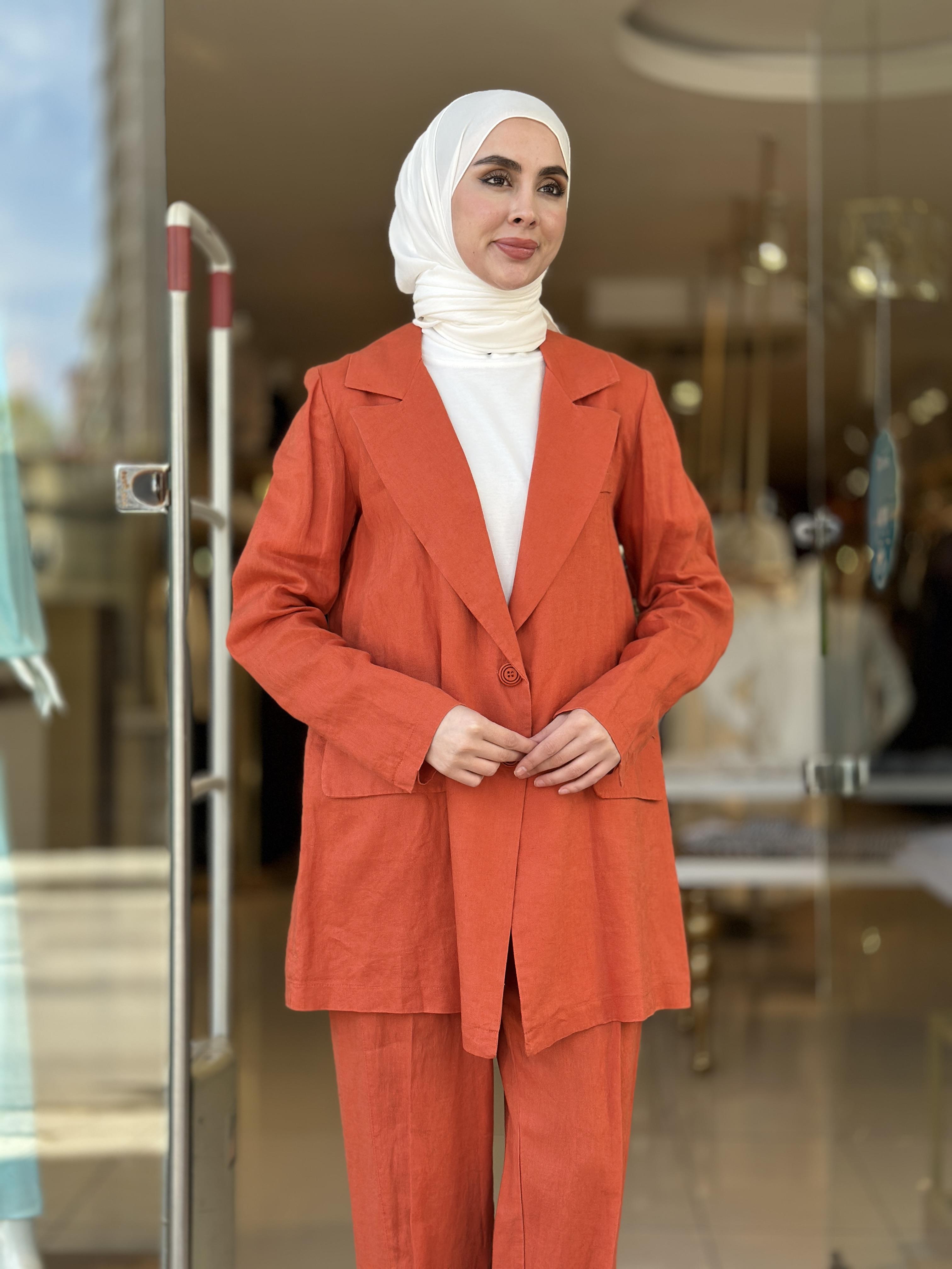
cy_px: 634
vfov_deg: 39.7
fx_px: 1760
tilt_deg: +1.0
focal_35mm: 48
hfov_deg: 30.3
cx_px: 476
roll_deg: -0.9
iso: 80
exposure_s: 1/549
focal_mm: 6.86
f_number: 1.78
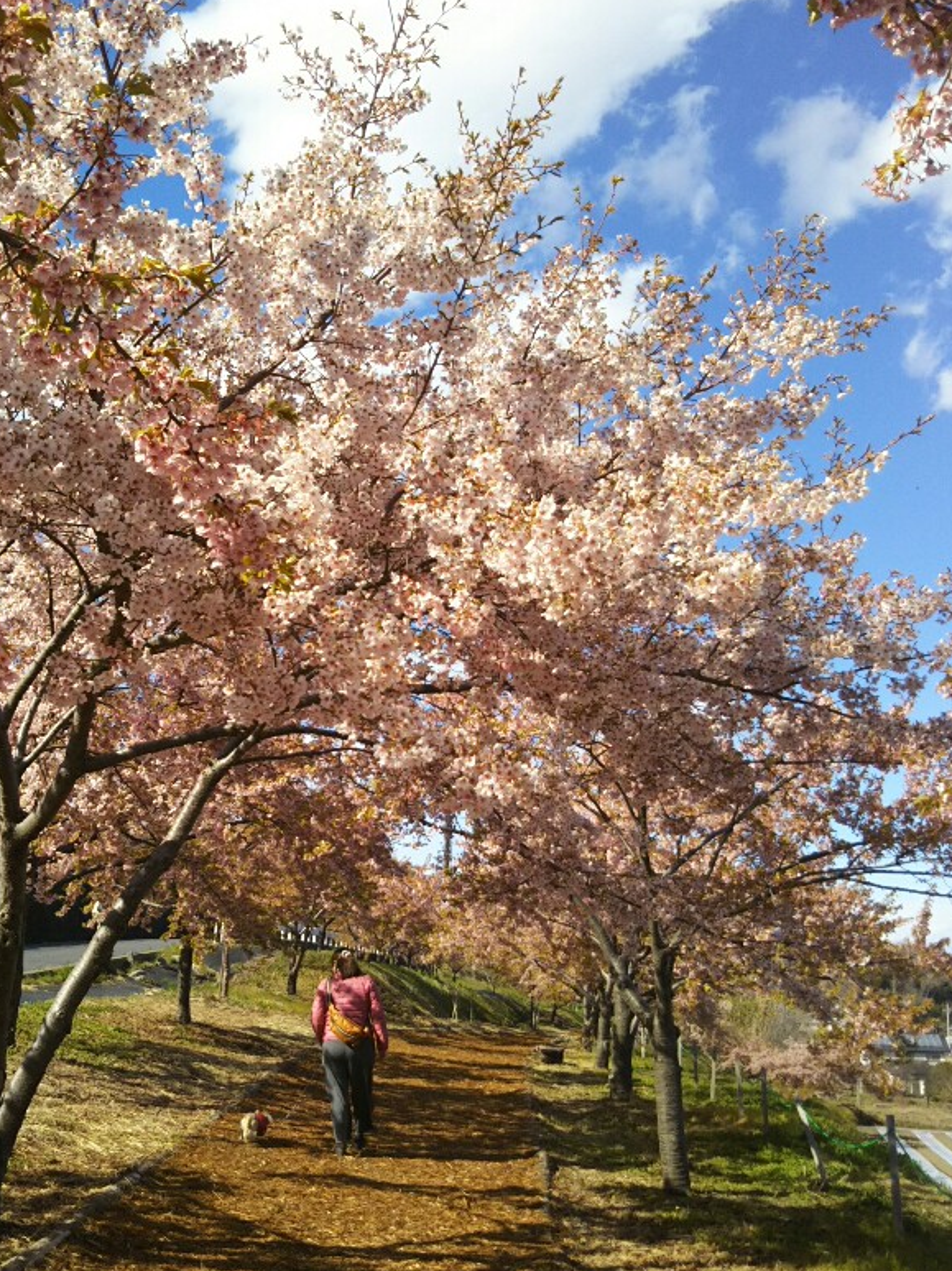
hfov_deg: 37.6
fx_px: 1395
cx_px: 383
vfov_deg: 49.0
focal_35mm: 38
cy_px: 663
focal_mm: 4
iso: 25
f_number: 2.2
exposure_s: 1/781
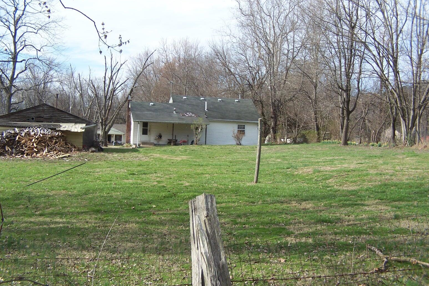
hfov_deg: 30.1
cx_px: 215
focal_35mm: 67
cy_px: 142
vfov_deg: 20.3
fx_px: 798
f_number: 3.2
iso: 80
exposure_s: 1/500
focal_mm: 10.7
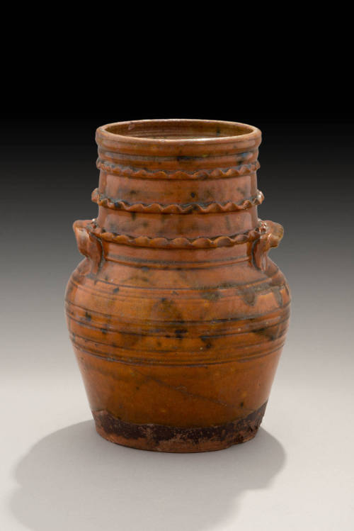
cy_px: 266
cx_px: 177
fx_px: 1547
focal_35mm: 105
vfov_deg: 19.4
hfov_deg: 13.1
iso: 100
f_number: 32
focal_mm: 105
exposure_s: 1/125
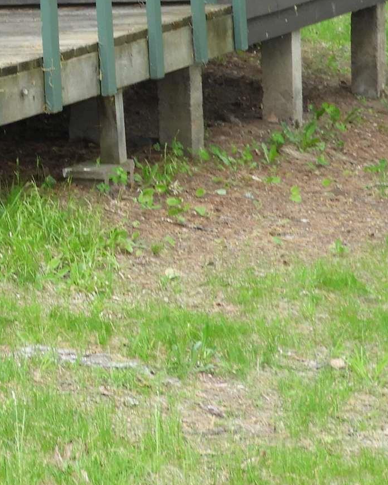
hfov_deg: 9.3
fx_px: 2239
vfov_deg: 12.0
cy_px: -131
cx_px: -378
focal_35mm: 156
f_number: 4
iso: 100
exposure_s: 1/50
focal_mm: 8.1
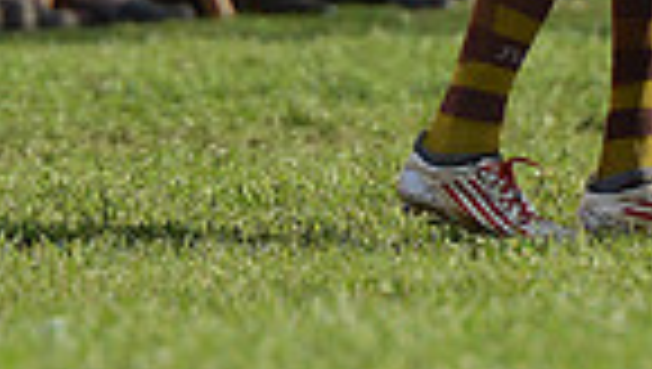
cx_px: 1138
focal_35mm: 1170
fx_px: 20254
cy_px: -452
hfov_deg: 1.8
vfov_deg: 1.0
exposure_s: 1/1000
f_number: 4
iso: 320
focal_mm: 280
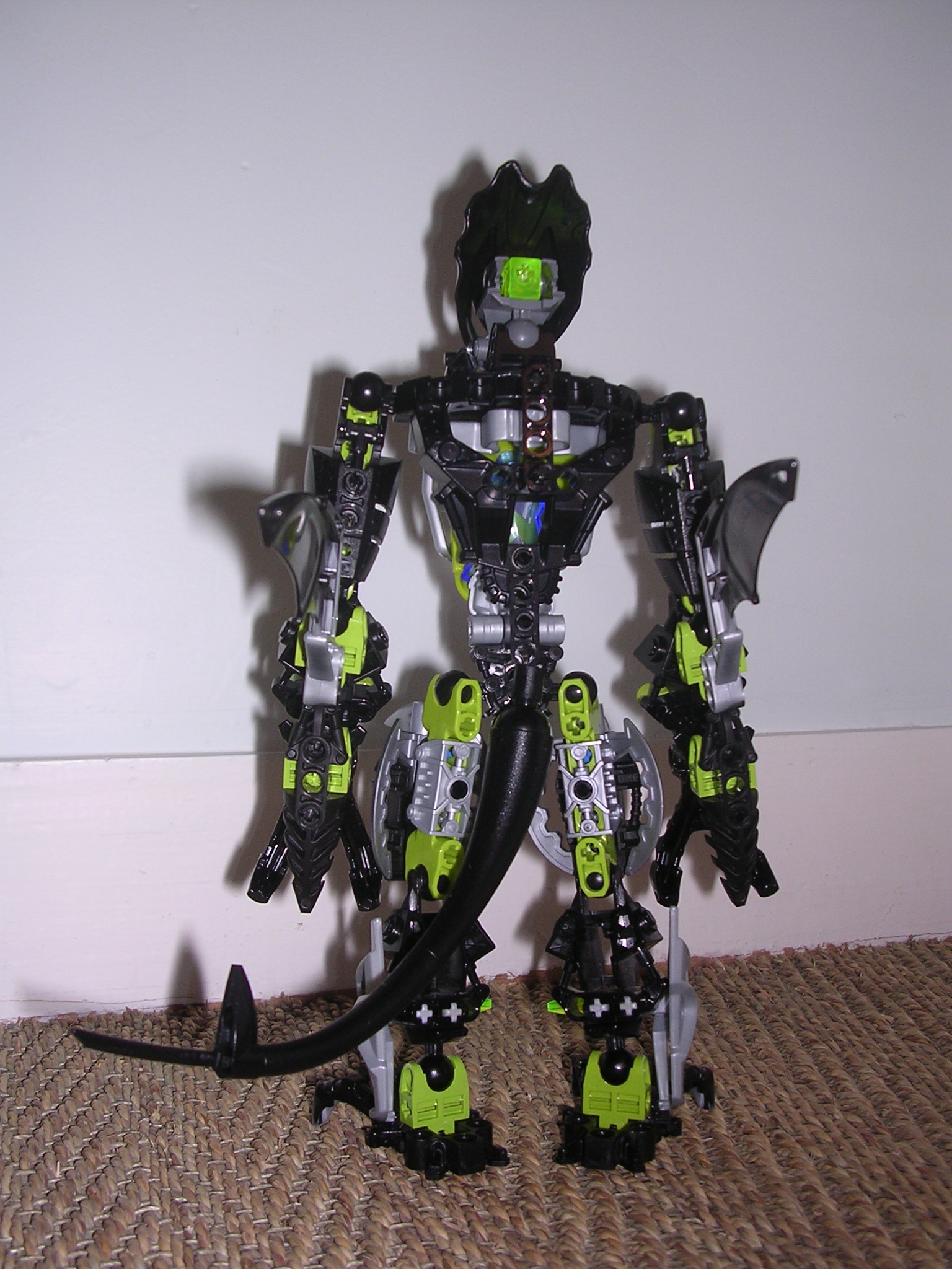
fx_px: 1393
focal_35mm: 38
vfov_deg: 49.0
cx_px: 476
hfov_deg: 37.7
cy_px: 634
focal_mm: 5.8
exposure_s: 1/60.1
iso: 100
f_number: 2.8
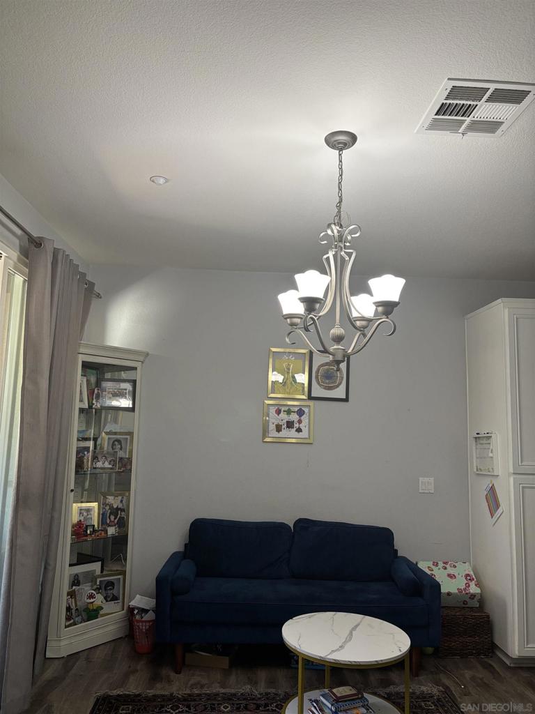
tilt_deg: +7.1
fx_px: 536
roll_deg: -2.2
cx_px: 268
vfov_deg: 67.3
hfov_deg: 53.1
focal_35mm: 26
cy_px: 357
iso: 125
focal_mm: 5.96
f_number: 1.6
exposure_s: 1/60
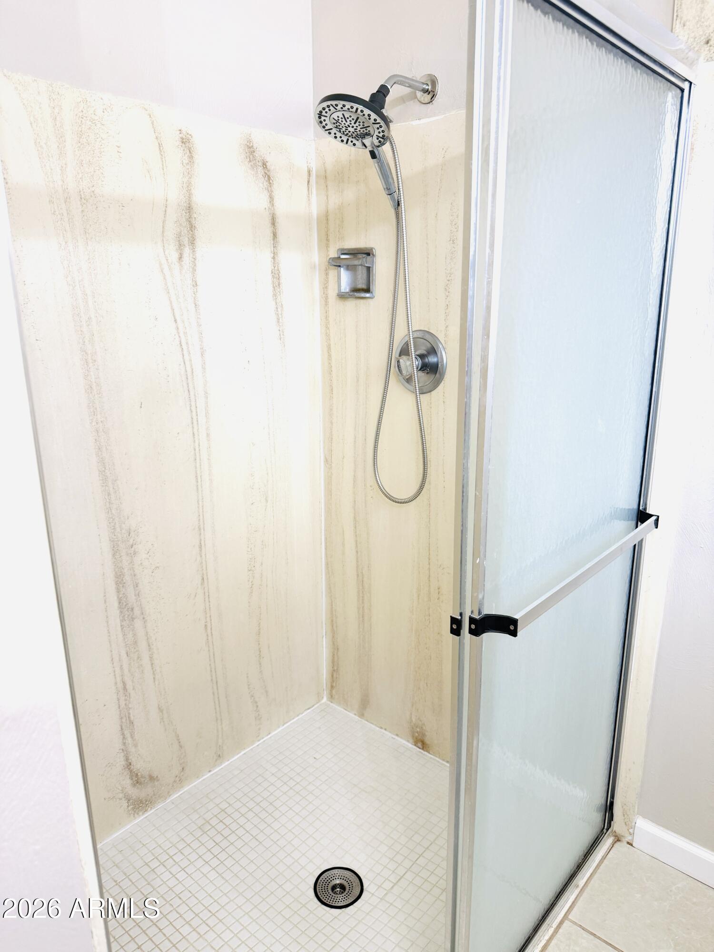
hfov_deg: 56.8
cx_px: 357
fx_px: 660
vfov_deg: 71.6
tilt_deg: -14.9
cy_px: 476
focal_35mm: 24
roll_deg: +0.6
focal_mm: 6.76
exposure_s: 1/60
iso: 125
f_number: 1.78
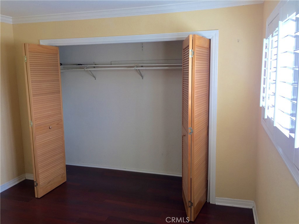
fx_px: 250
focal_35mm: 29
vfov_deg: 48.2
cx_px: 150
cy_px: 112
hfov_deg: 61.7
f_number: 2.2
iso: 32
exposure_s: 1/40
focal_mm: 4.15
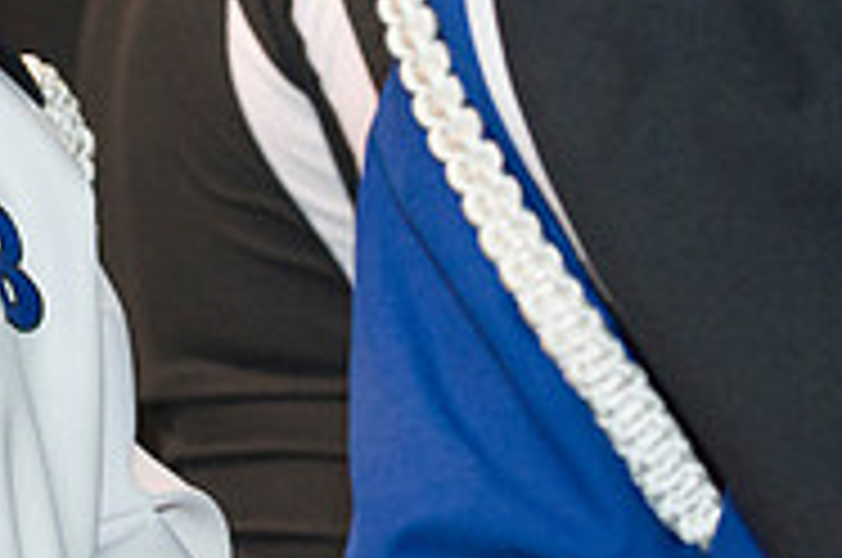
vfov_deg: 4.2
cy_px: -94
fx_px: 7612
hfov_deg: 6.3
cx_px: 9
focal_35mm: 326
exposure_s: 1/125
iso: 4000
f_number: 4
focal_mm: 105
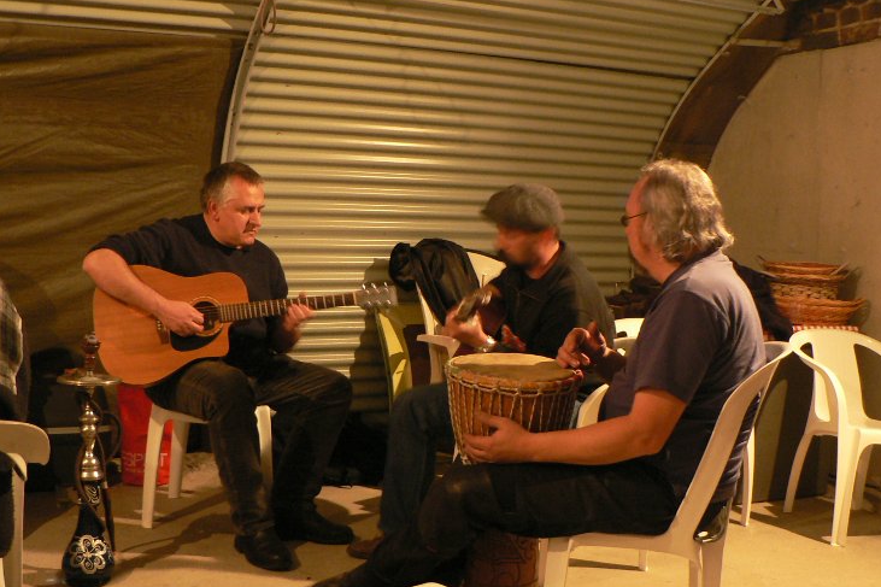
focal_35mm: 41
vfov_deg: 32.6
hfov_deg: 47.4
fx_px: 1003
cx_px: 423
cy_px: 333
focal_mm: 6
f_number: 2.8
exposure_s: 1/4
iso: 200
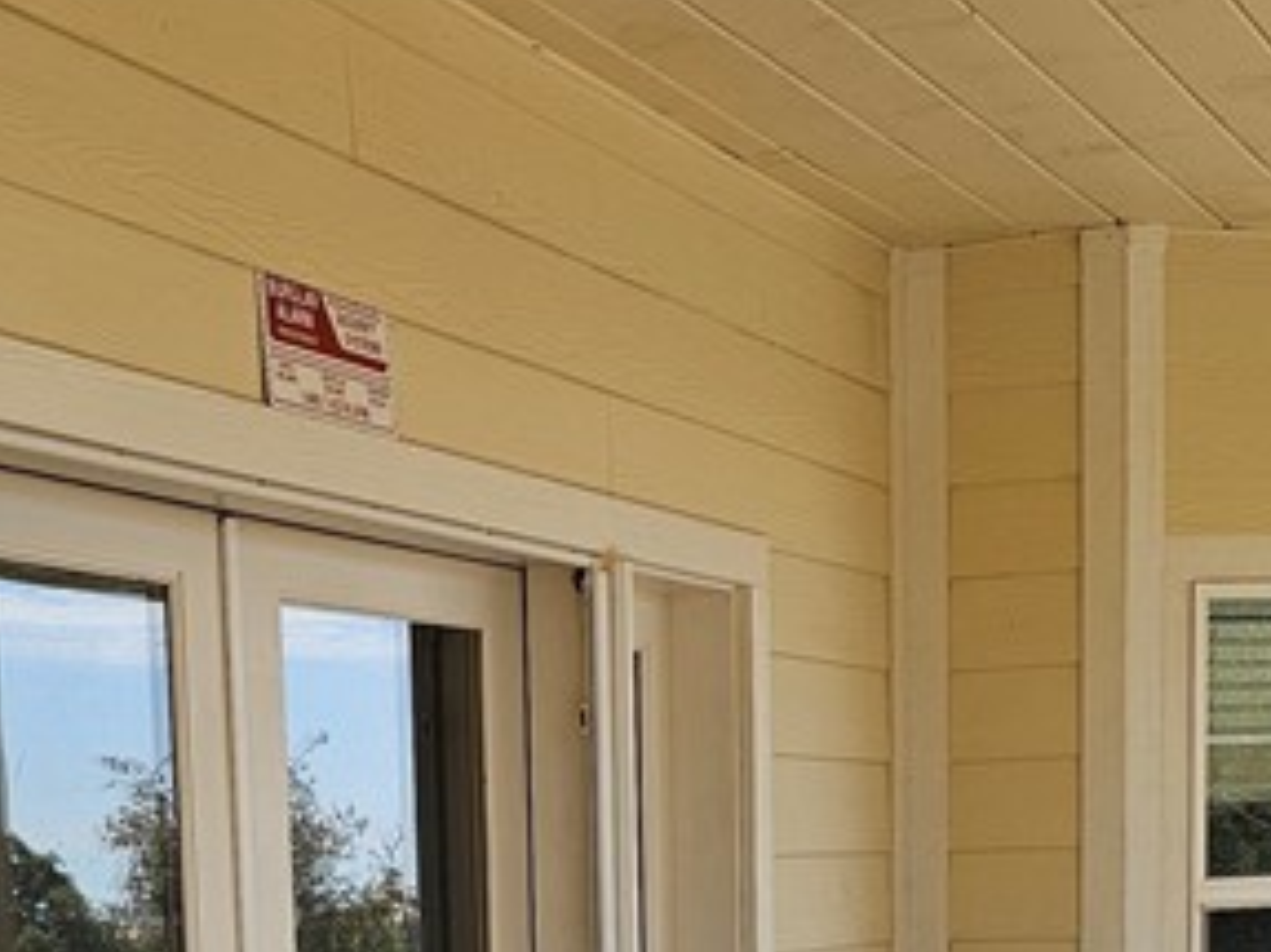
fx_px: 3010
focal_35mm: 82
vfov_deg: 16.6
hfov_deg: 23.8
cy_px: 1351
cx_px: 492
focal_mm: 6.3
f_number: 1.7
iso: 50
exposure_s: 1/719
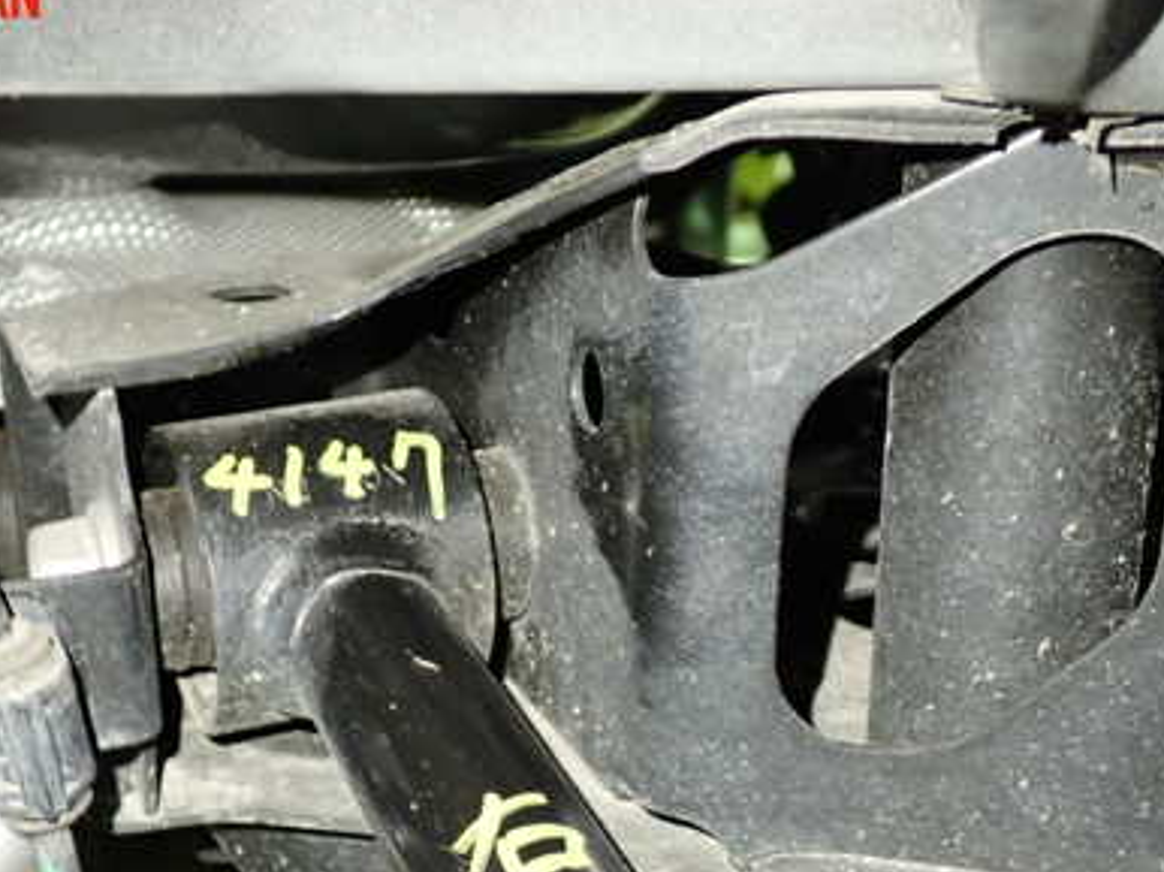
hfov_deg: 34.1
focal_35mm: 56
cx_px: 398
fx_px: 1882
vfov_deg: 25.8
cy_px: 640
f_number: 2.5
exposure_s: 1/10
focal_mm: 6.37
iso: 800
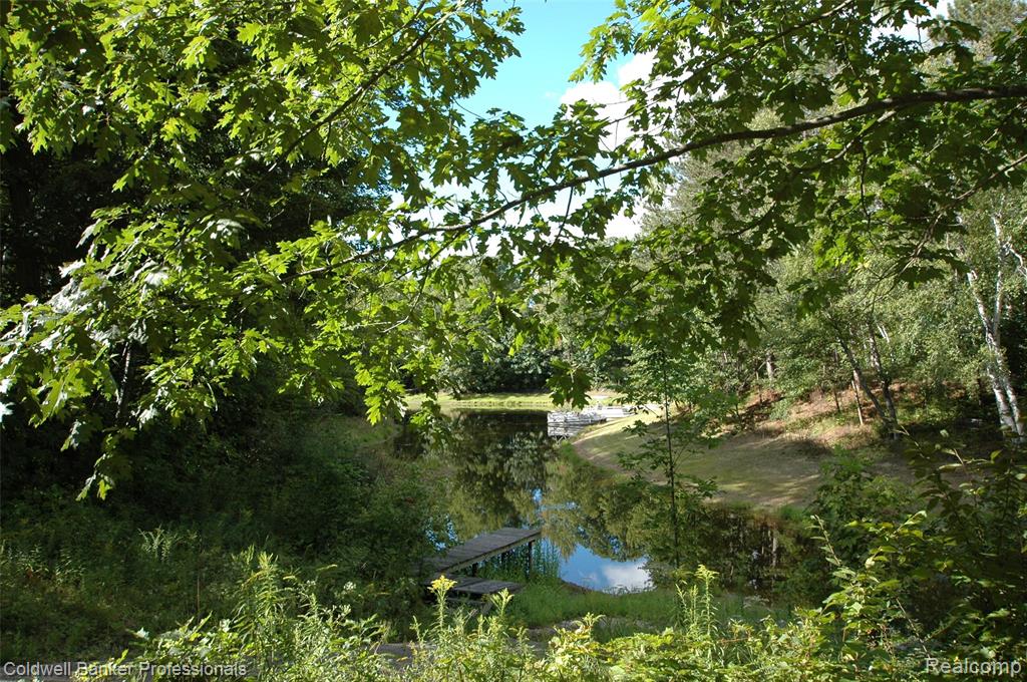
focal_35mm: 30
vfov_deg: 43.5
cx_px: 514
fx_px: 855
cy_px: 341
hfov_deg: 62.0
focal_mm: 20
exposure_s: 1/200
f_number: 7.1
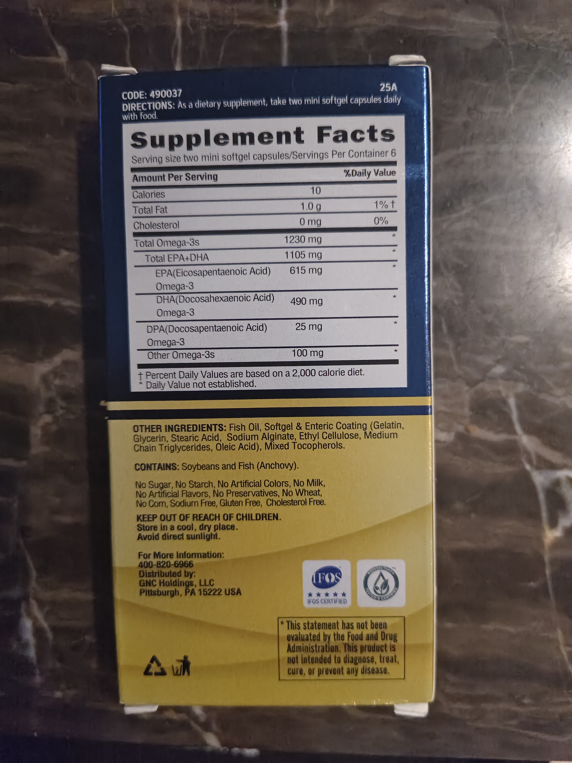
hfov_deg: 58.9
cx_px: 286
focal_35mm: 23
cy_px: 382
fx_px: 507
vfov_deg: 73.9
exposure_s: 1/119
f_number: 1.88
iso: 14870
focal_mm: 5.56
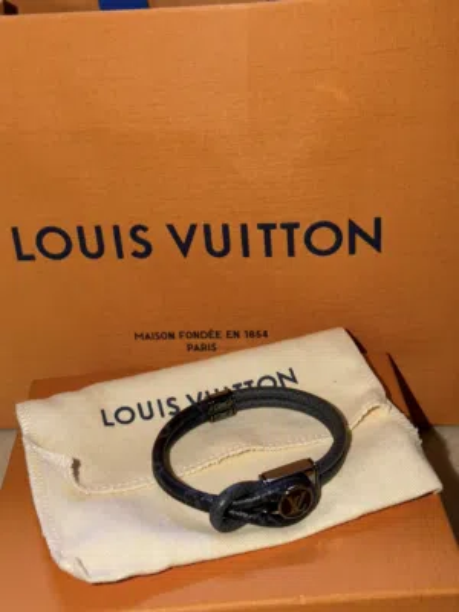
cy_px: 306
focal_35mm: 48
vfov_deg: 39.7
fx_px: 849
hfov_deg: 30.3
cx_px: 230
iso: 64
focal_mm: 6.76
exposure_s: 1/53
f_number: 1.78
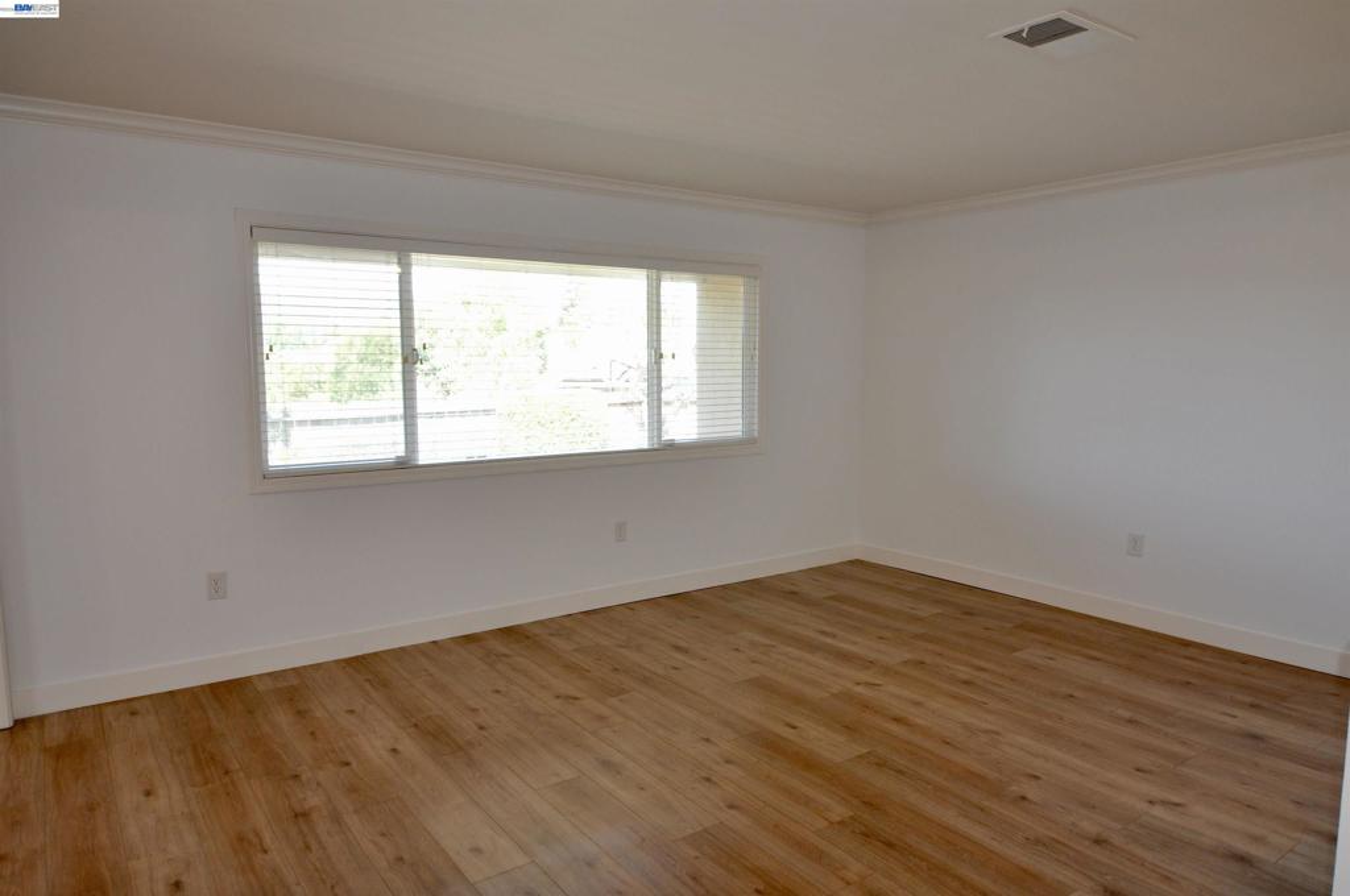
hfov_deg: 77.4
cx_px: 675
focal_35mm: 22
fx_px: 843
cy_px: 448
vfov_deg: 56.0
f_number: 2.8
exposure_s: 1/160
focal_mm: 15
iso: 400
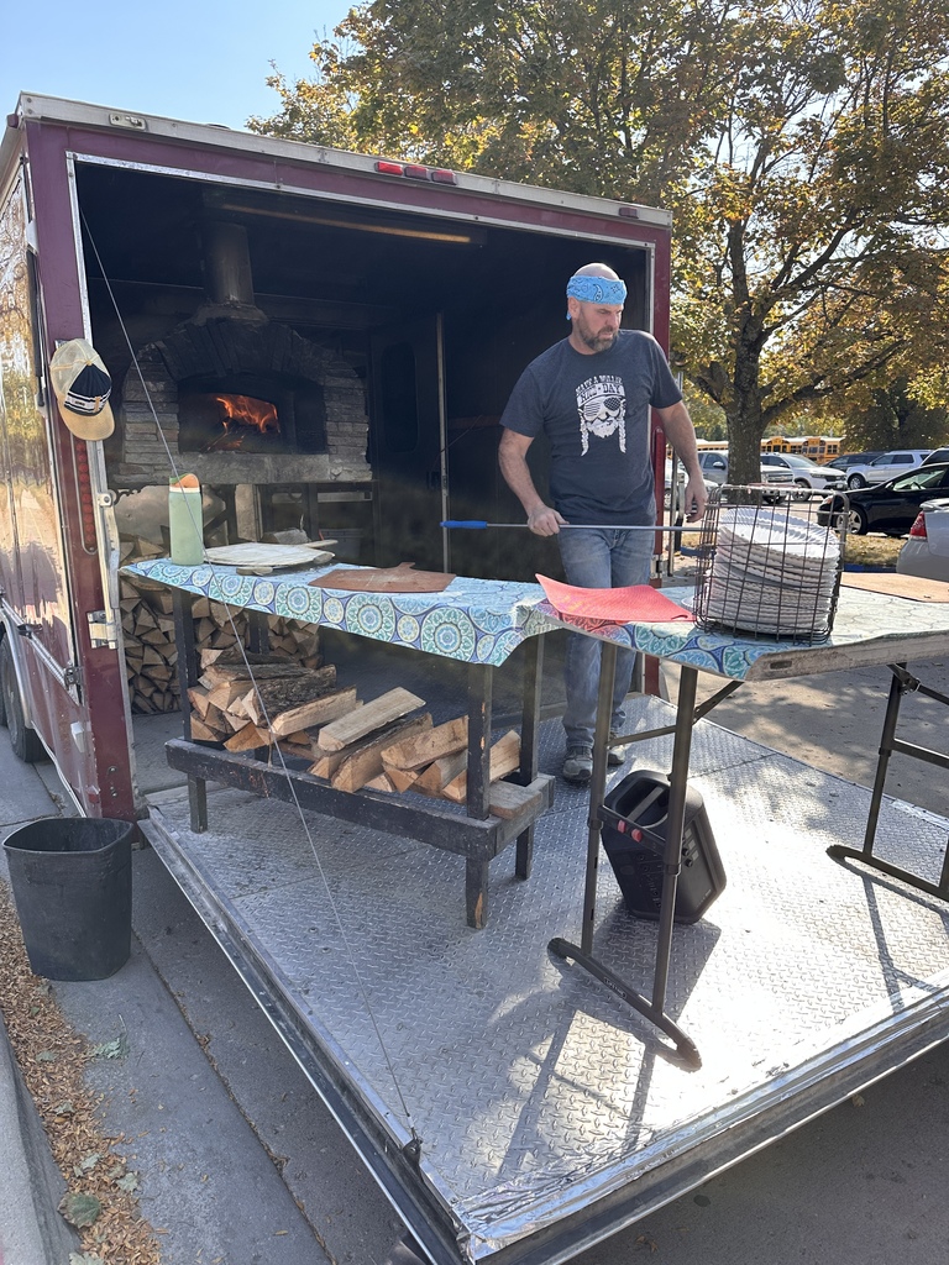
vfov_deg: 71.6
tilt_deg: -12.2
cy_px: 632
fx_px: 877
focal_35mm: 24
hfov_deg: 56.8
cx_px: 474
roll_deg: +0.7
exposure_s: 1/1541
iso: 80
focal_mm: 6.86
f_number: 1.78
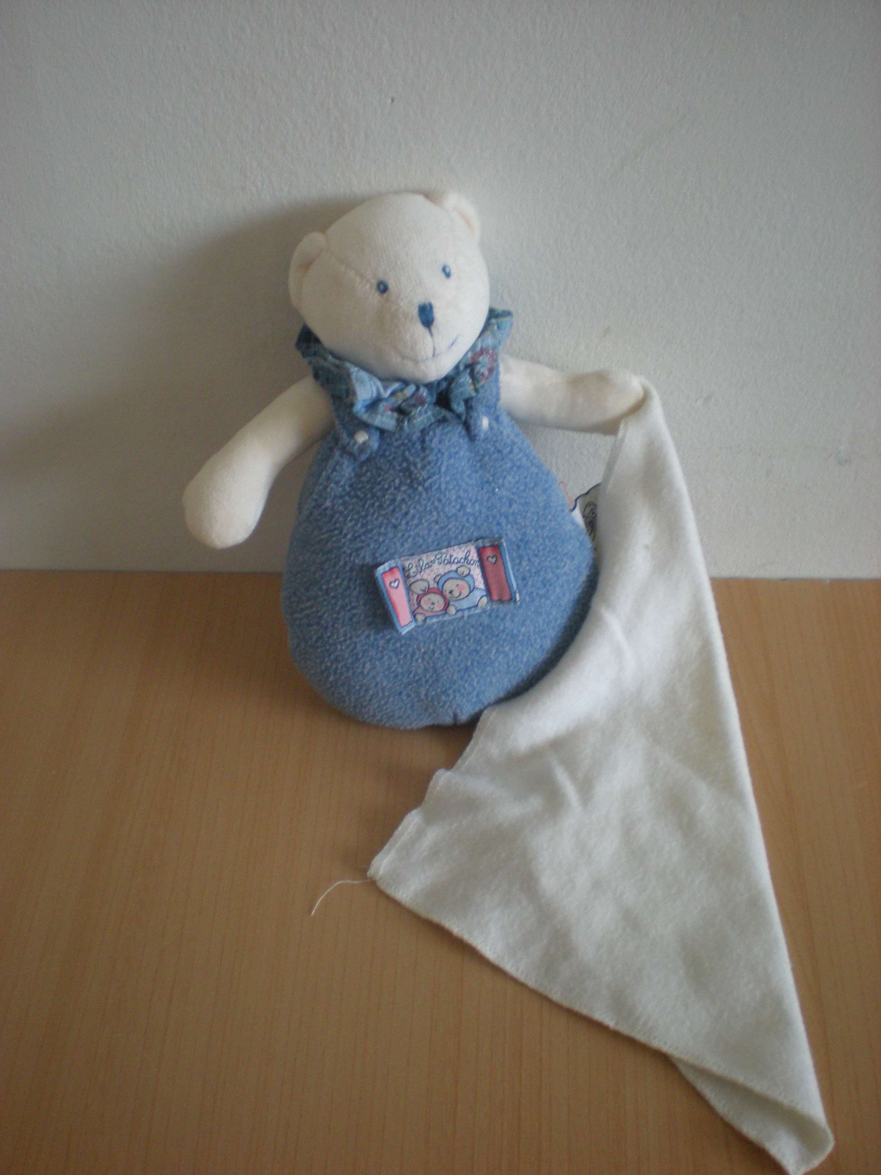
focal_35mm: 38
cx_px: 440
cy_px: 588
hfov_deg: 37.7
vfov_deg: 49.0
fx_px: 1290
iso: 200
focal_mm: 6.3
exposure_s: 1/19
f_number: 3.1
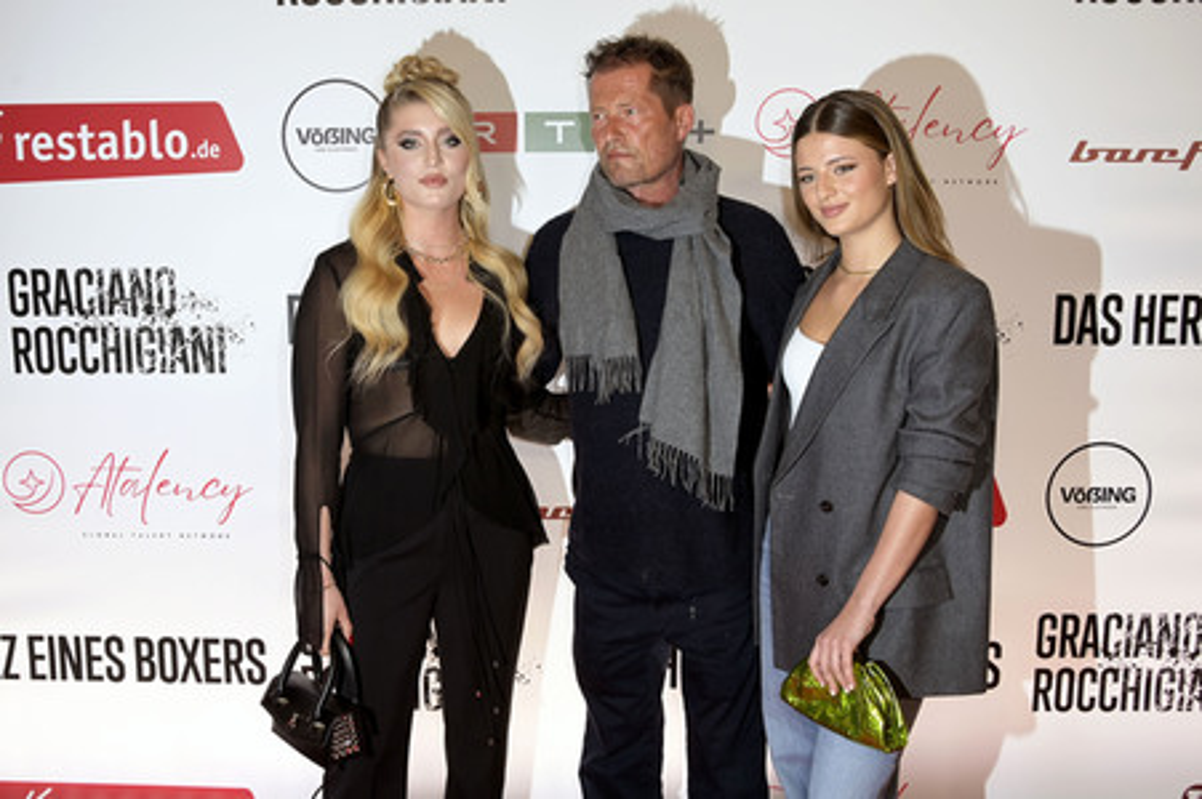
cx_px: 601
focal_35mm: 32
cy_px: 400
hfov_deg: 58.8
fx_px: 1068
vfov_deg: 41.1
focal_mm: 32
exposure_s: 1/100
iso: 500
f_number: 5.6
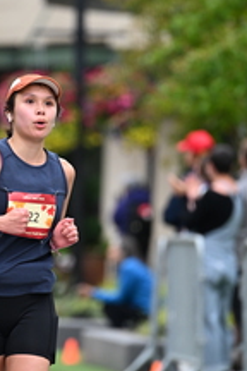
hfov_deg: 2.7
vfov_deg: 4.1
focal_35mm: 509
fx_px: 5238
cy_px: 175
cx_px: 13
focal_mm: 200
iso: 640
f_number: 2.8
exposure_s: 1/2000
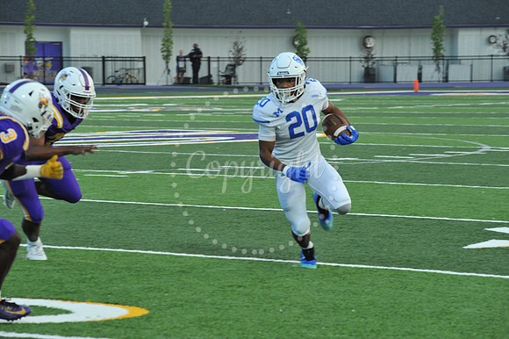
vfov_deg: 8.1
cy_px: 170
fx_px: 2402
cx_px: 254
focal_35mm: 170
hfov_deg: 12.1
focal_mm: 170
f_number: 8
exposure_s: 1/400
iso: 1600
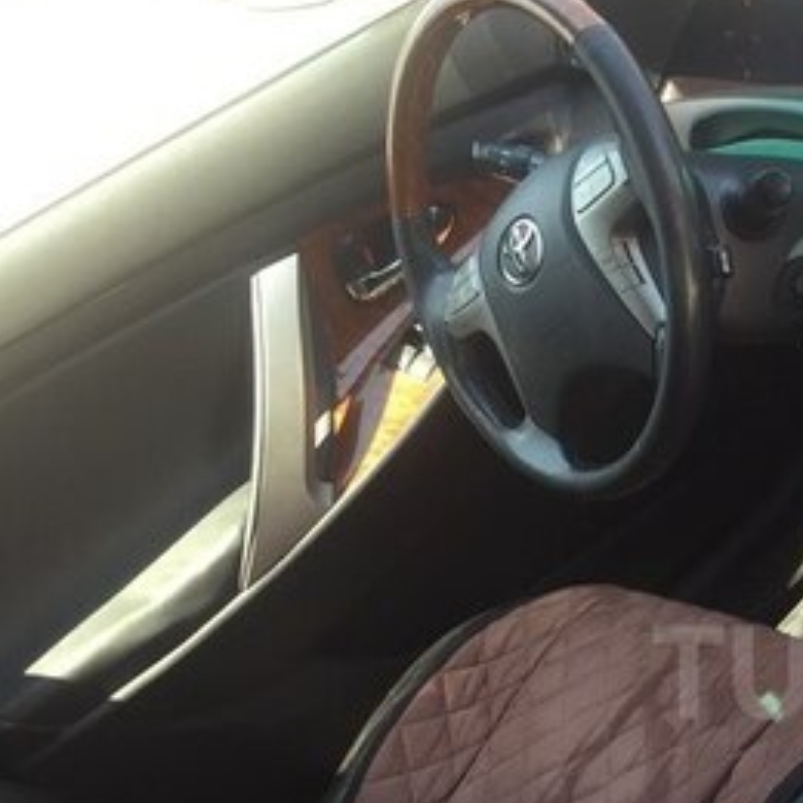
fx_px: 1706
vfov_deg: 25.9
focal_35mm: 65
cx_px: 970
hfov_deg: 24.0
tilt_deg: -37.9
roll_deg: +23.8
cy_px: 672
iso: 32
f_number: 2.2
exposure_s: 1/100
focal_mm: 4.15
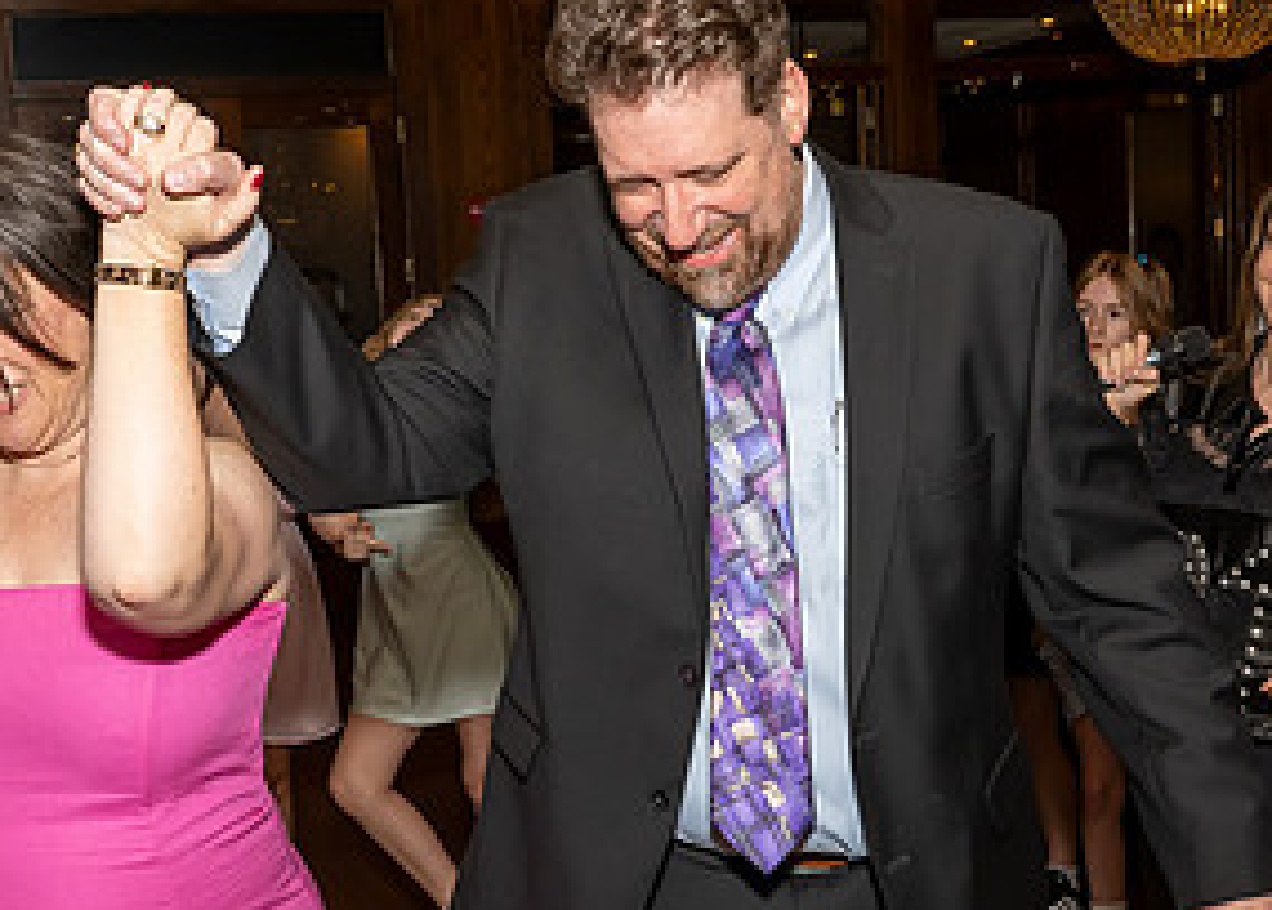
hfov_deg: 34.3
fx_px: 2061
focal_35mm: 57
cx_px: 561
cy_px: 536
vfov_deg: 24.9
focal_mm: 24
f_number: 8
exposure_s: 1/250
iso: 640
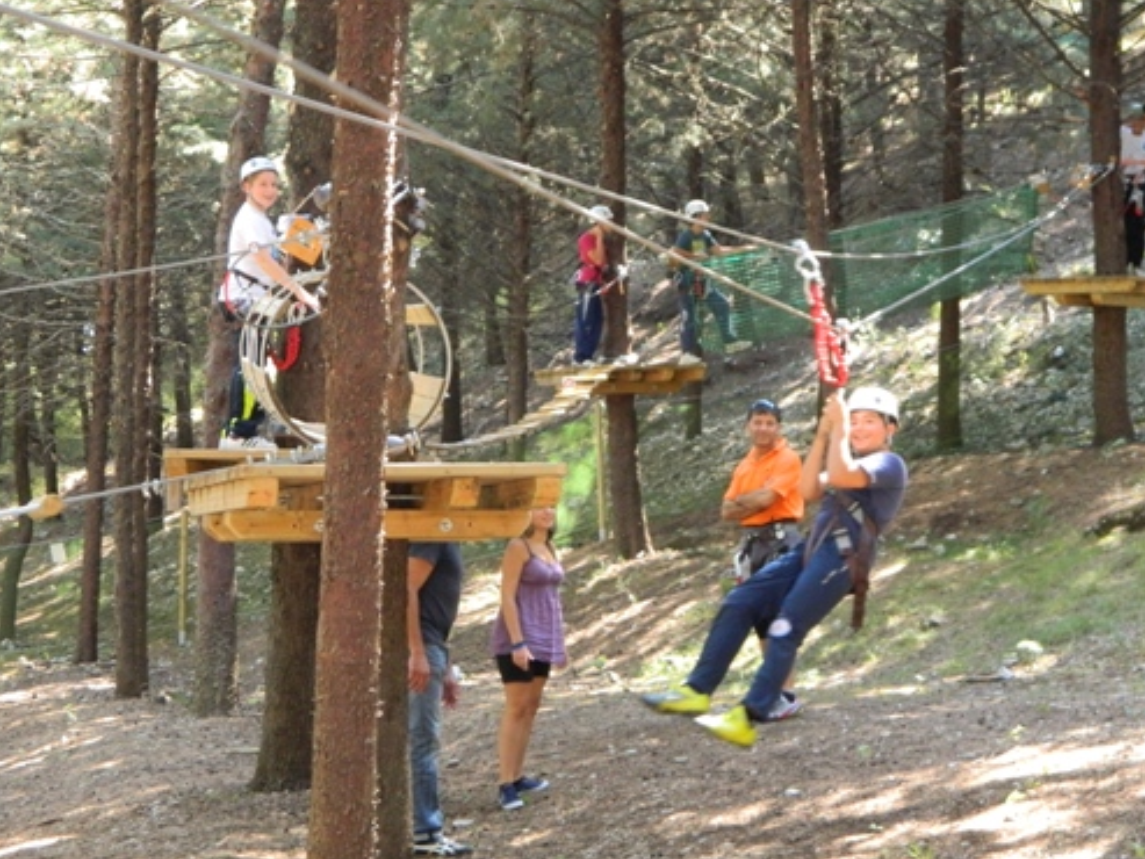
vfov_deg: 19.9
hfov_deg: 26.3
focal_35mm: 74
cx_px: 611
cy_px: 411
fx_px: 2448
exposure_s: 1/50
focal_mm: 10.2
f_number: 3.8
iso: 360
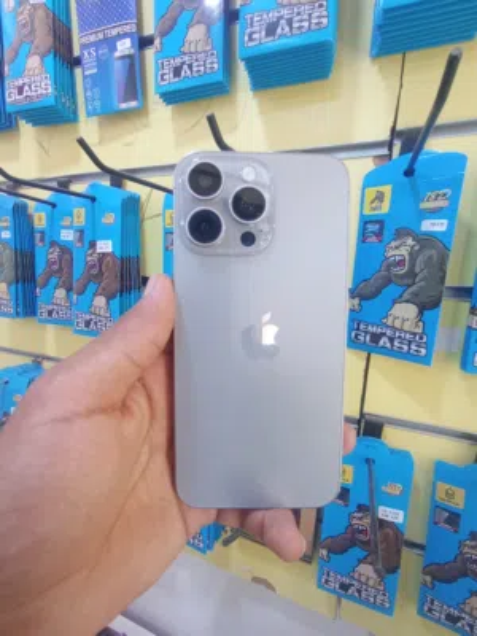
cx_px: 238
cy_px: 318
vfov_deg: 94.5
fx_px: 294
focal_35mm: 16
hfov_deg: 78.1
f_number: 2.2
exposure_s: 1/50
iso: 160
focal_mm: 1.65
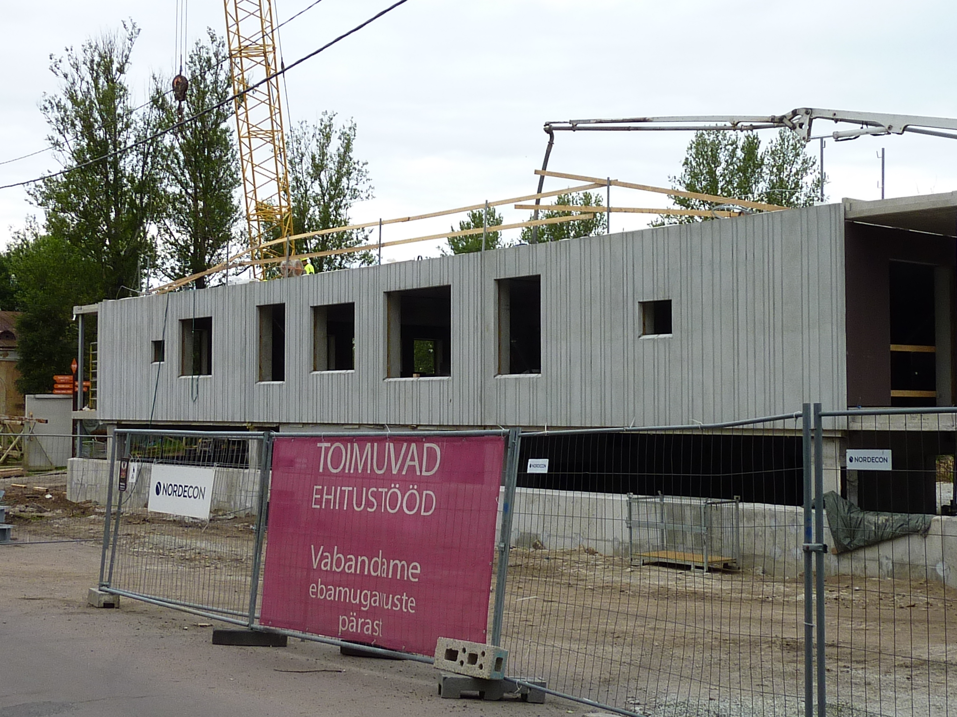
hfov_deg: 39.7
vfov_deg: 30.3
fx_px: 1327
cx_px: 478
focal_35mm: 48
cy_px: 358
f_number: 4
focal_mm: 4.4
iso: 80
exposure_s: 1/160
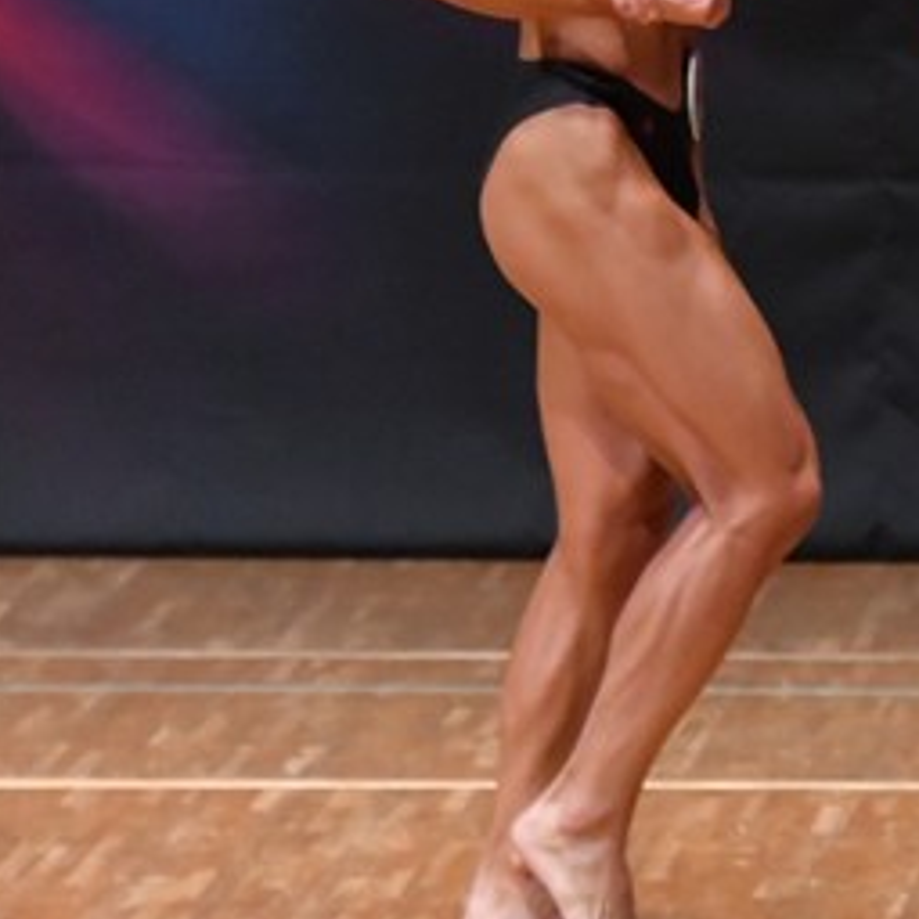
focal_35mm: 698
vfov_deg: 2.5
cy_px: 180
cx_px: 1371
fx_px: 20965
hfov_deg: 2.5
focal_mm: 180
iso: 8000
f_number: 5.6
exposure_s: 1/400
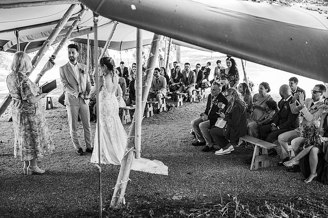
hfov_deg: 54.5
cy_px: 109
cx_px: 164
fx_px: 319
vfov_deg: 37.8
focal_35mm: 35
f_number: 2.2
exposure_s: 1/200
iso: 640
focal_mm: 35
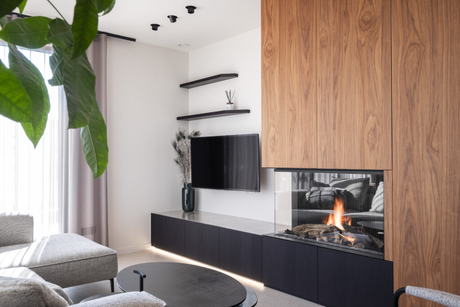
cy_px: 154
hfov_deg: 61.9
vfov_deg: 43.6
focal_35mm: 30
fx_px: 383
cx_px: 230
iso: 200
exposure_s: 1/4
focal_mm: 20
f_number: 9
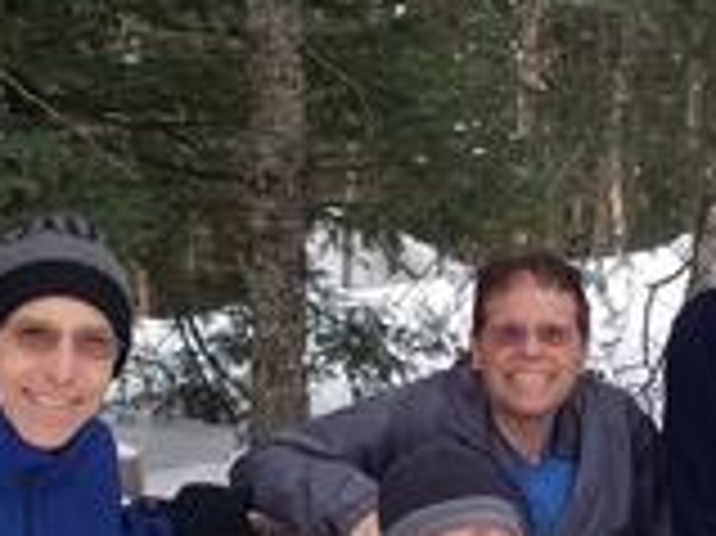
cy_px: 394
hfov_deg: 23.7
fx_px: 1695
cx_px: 500
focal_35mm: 82
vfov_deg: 17.9
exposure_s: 1/746
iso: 50
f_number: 1.7
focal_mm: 4.2
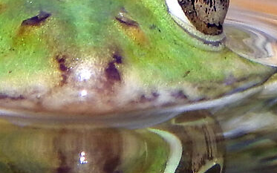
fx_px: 34721
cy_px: 25
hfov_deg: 0.5
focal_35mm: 4600
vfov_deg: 0.3
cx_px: 113
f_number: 5.8
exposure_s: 1/640
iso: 125
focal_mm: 120
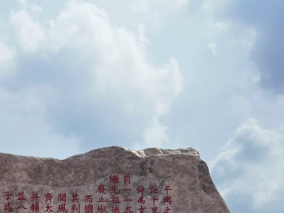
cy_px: 128
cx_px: 49
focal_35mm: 66
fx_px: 541
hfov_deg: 28.6
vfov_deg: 22.2
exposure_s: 1/2268
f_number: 1.6
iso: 50
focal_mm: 5.1
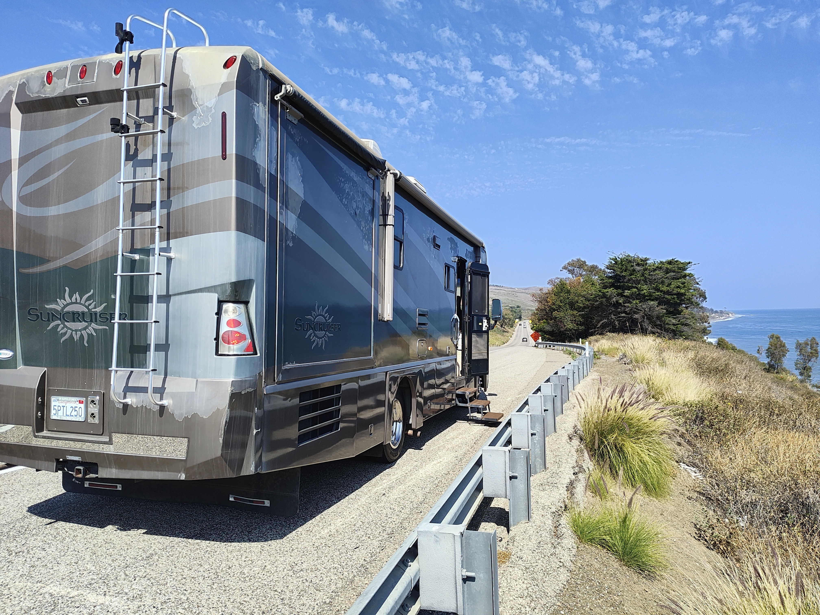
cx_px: 410
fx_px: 592
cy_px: 308
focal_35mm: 25
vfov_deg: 54.9
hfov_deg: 69.4
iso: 101
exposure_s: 1/2247
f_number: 1.5
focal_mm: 4.15
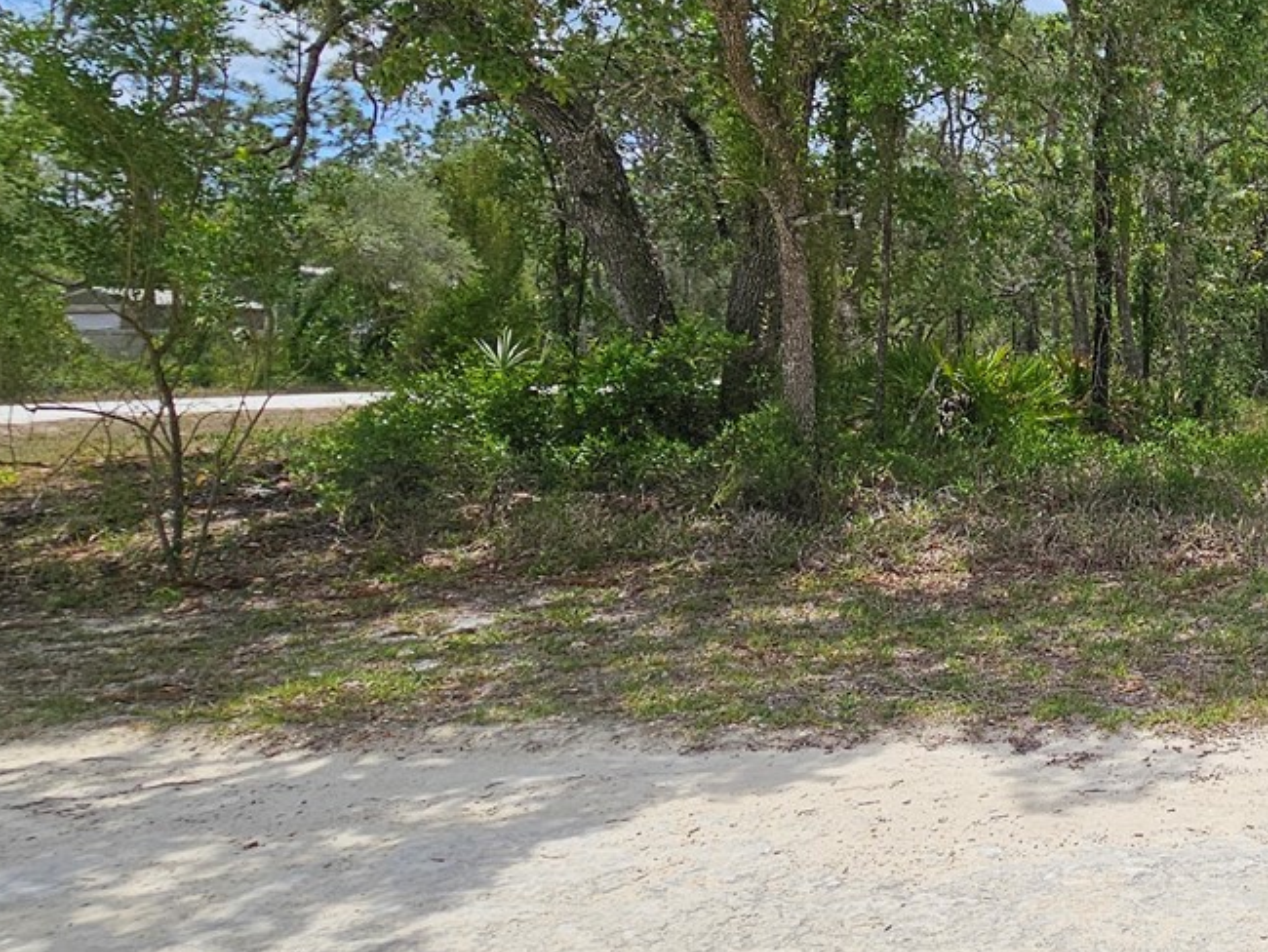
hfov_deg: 44.1
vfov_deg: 43.6
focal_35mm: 32
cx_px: 1383
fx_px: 1173
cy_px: 316
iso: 50
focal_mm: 2.2
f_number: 2.2
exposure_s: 1/4730
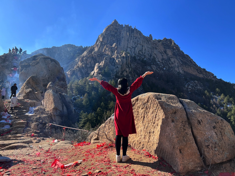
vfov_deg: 53.1
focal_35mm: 26
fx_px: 177
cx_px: 118
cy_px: 88
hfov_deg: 67.3
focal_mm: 5.7
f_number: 1.5
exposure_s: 1/2252
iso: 50
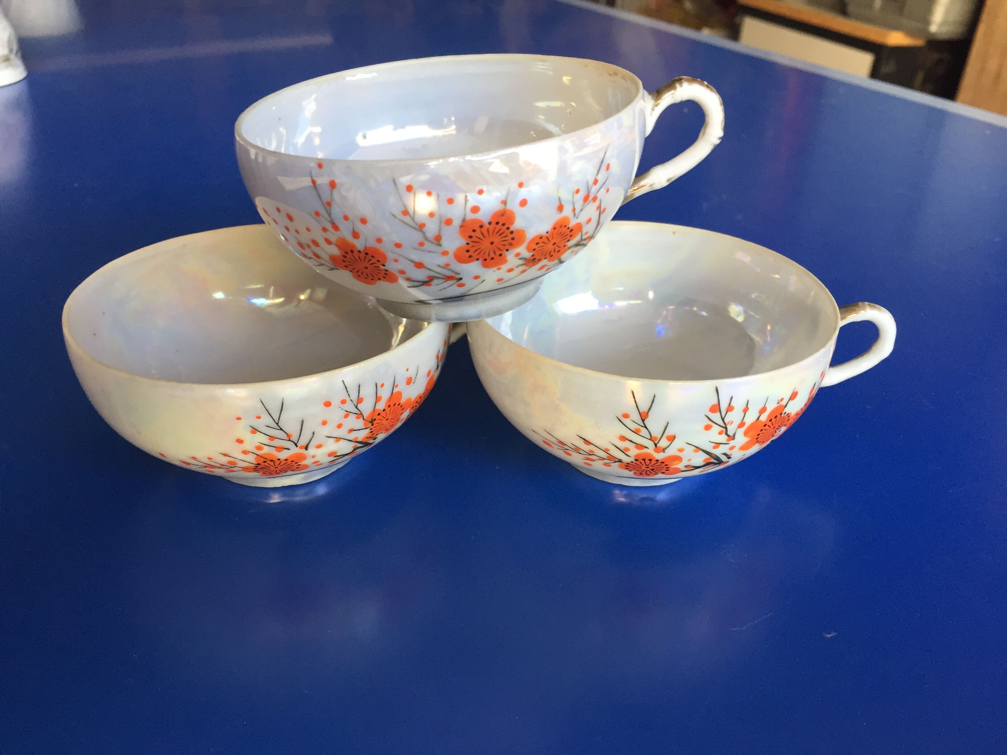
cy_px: 378
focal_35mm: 29
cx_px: 504
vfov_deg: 48.2
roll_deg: -7.7
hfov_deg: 61.7
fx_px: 844
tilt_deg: -33.2
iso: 50
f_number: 2.2
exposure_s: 1/33
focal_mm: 4.15
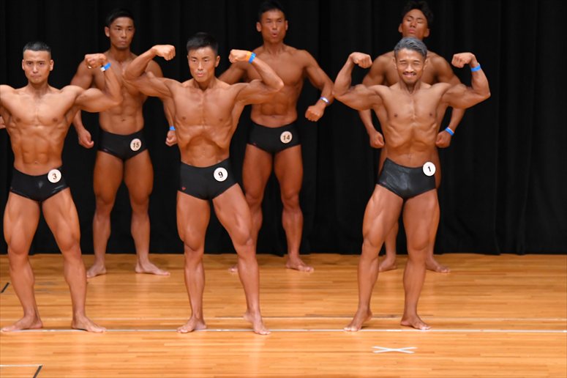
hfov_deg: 8.1
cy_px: 189
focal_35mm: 255
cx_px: 284
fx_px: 4014
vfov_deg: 5.4
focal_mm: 170
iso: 4000
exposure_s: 1/400
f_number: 5.6
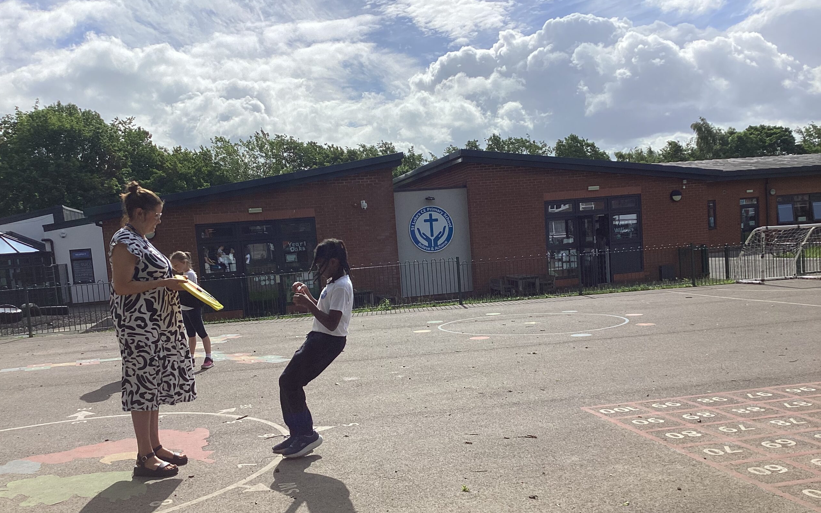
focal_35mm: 33
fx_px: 738
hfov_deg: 58.1
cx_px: 410
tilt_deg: -7.0
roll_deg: +5.4
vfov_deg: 38.2
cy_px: 308
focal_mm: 3.3
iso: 25
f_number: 2.4
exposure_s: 1/2551
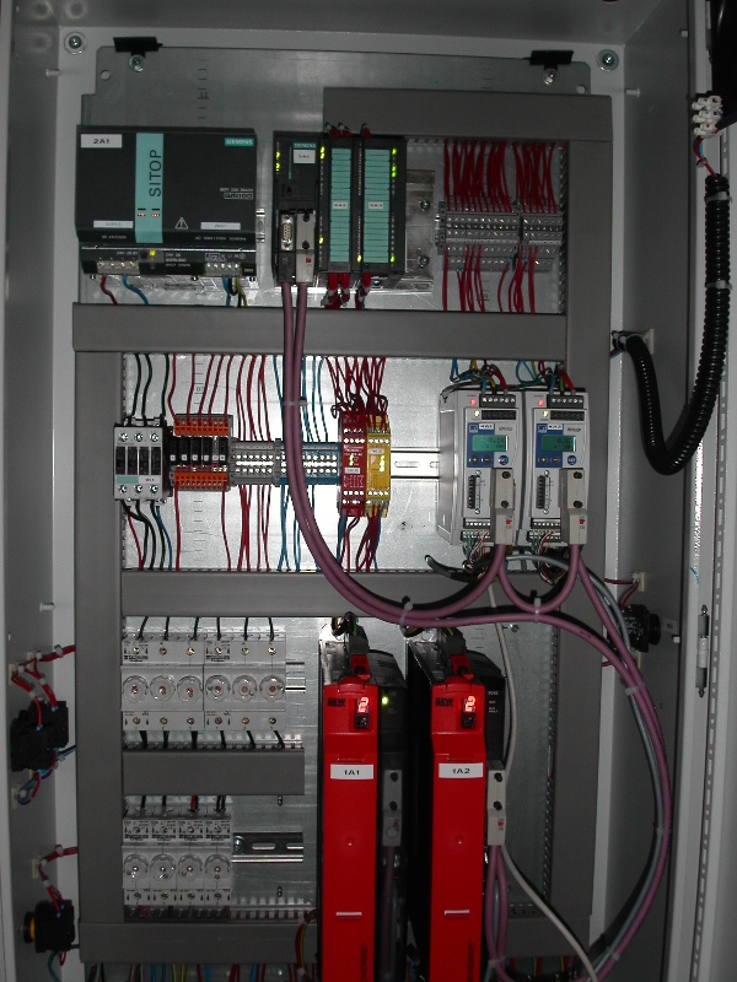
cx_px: 368
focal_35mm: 38
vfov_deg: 49.0
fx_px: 1079
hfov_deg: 37.7
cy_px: 491
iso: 100
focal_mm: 7.8
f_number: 2.8
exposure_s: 1/30
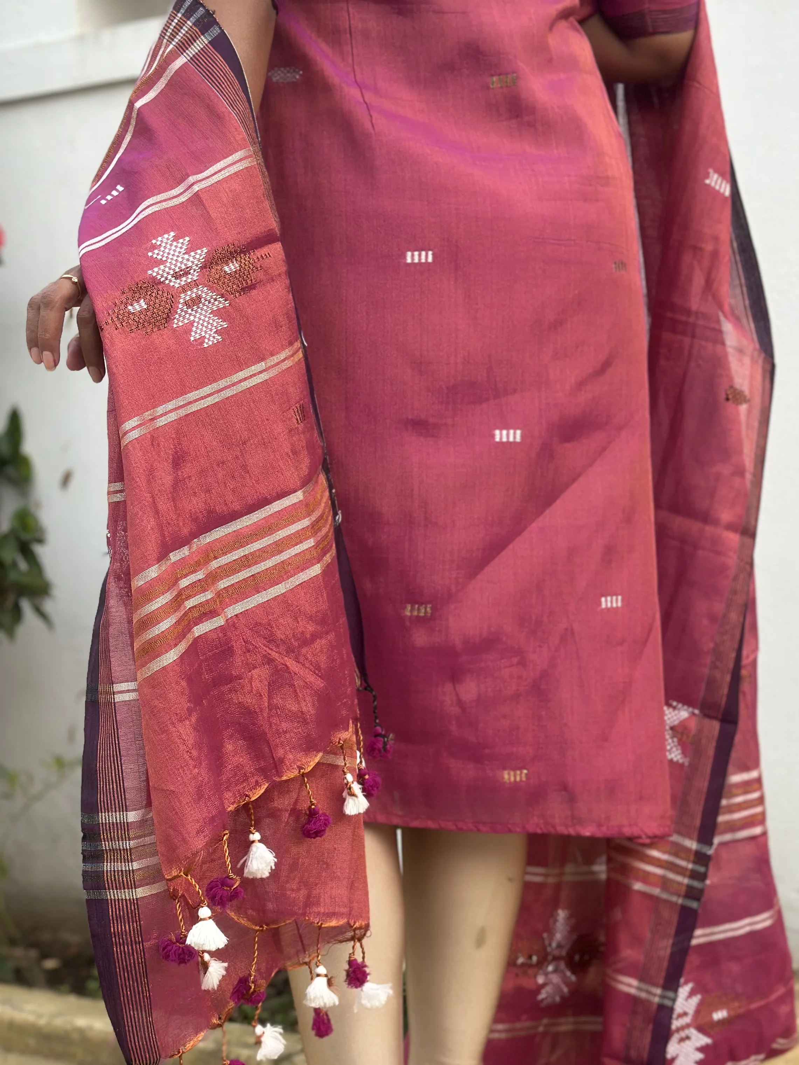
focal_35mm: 48
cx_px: 400
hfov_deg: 30.3
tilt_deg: -4.7
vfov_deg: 39.7
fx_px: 1477
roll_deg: -0.2
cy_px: 532
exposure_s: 1/74
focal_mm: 6.86
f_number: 1.78
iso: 125
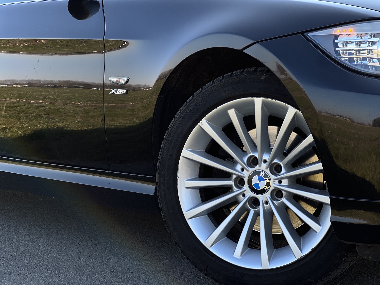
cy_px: 142
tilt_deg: -0.9
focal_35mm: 77
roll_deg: -0.1
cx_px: 190
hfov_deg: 25.3
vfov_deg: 19.1
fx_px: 845
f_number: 2.8
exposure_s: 1/185
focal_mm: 9
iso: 25
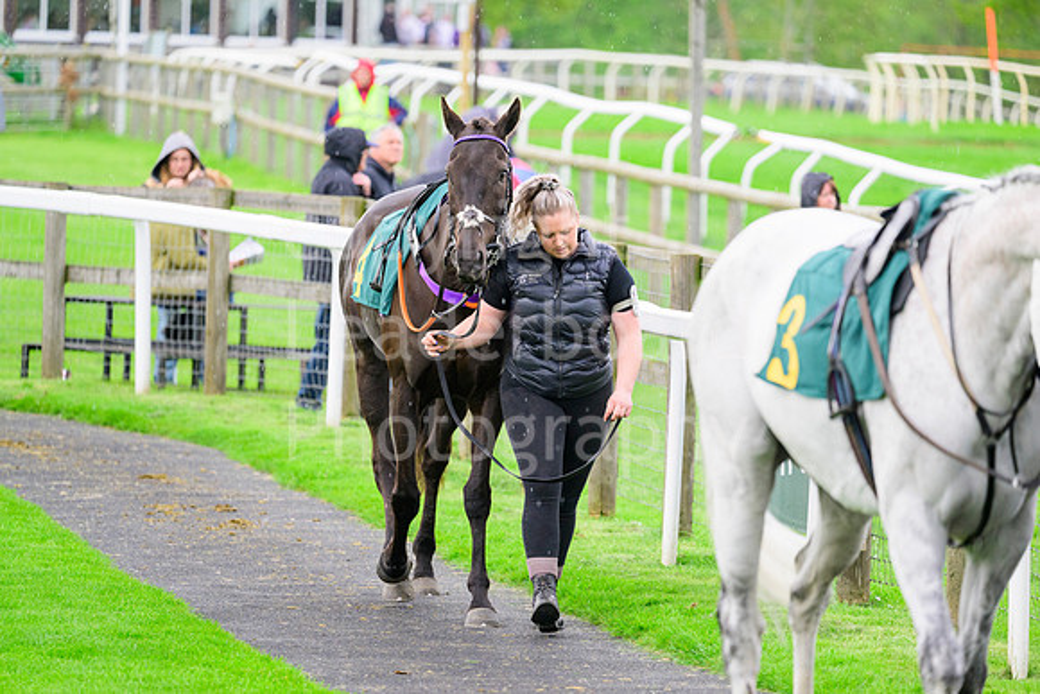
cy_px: 347
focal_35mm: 260
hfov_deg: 7.9
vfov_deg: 5.3
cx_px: 520
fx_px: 7513
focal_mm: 260
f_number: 5.6
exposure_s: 1/640
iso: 1600
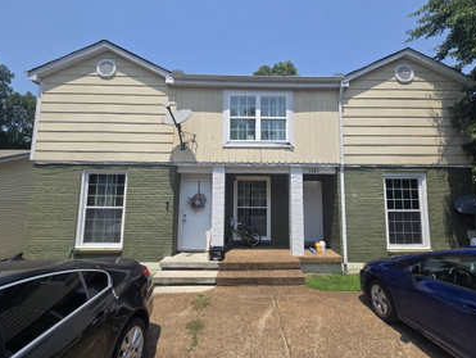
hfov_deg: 102.0
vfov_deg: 85.8
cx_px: 248
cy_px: 181
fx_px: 193
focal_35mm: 14
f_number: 2.2
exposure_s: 1/2005
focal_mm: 2.2
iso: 50
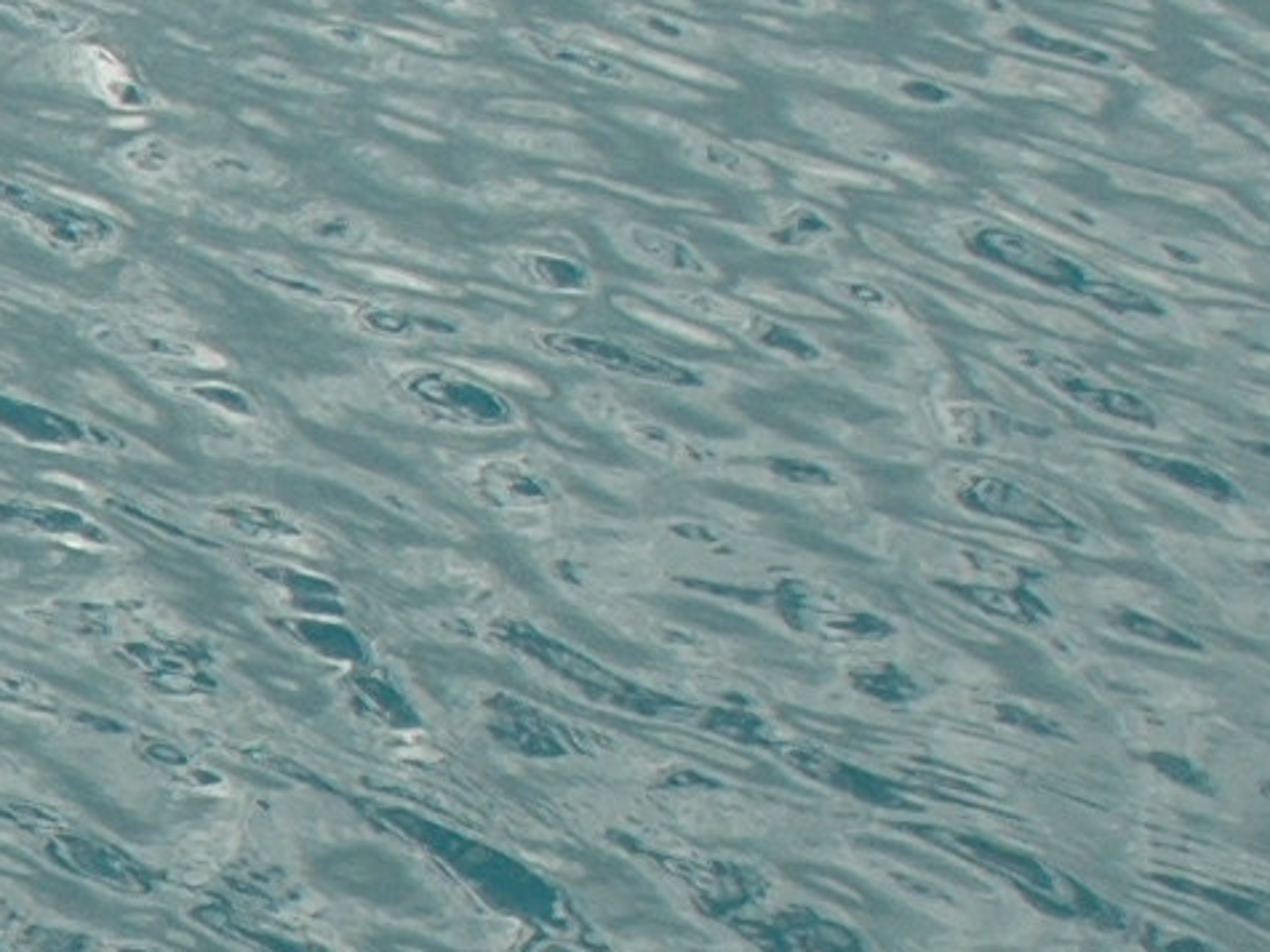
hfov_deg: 7.3
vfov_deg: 5.8
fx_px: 9356
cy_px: 1437
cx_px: -1649
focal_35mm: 255
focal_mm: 28
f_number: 10
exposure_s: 1/400
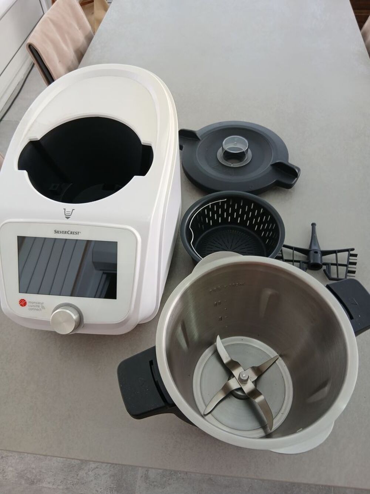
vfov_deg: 67.3
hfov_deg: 53.1
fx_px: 370
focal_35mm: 26
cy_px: 247
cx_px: 185
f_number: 1.8
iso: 40
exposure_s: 1/50
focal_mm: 3.98
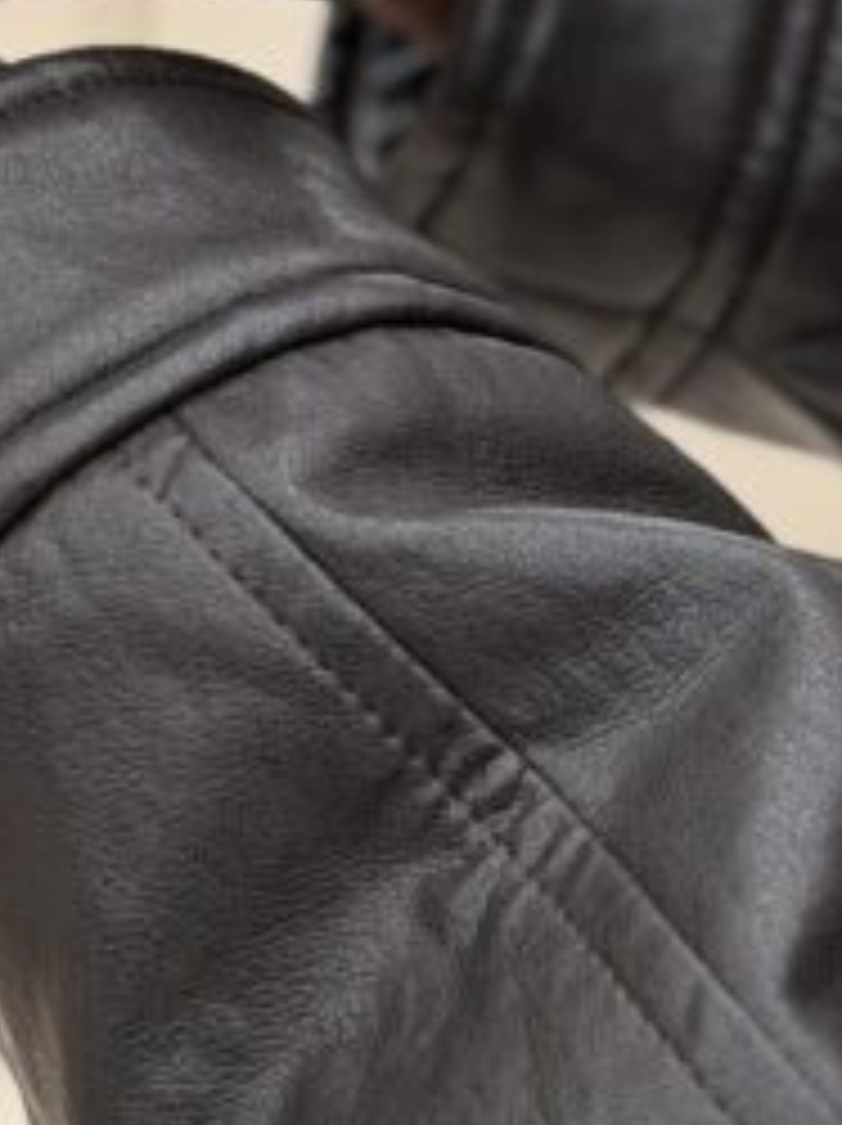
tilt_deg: -5.1
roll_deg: -0.4
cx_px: -684
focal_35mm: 197
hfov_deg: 7.3
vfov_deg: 9.9
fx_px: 6400
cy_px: -279
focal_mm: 6.76
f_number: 1.78
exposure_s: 1/463
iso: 80
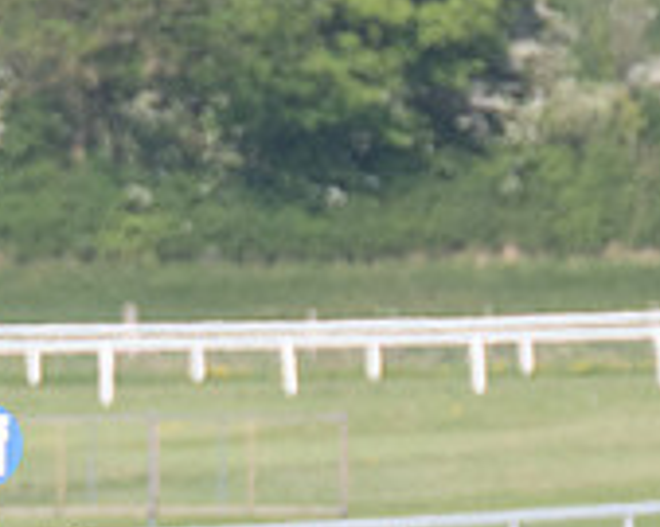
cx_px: 51
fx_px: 42656
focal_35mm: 2185
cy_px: 714
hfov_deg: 0.9
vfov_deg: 0.7
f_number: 4
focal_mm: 280
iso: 400
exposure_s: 1/3200
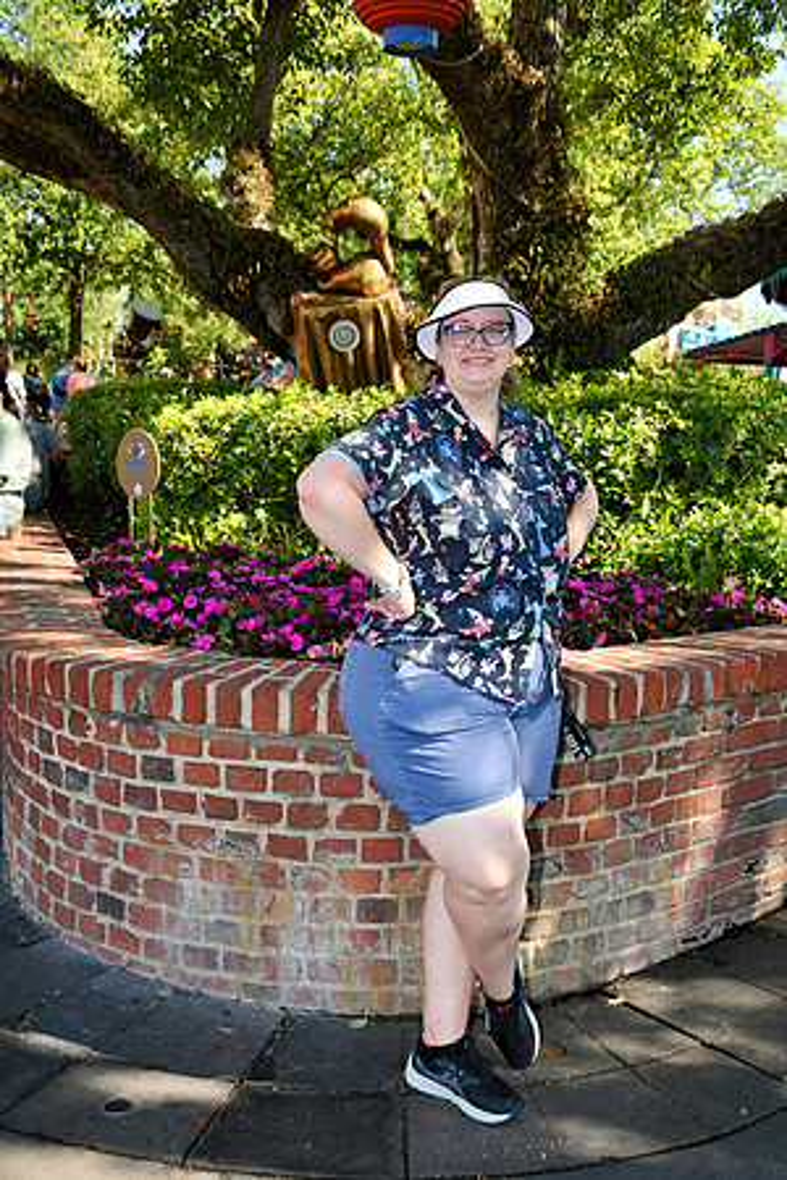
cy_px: 590
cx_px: 394
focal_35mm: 39
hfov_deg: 34.2
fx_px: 1279
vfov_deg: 49.6
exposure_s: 1/125
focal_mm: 26
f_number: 5.6
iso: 100
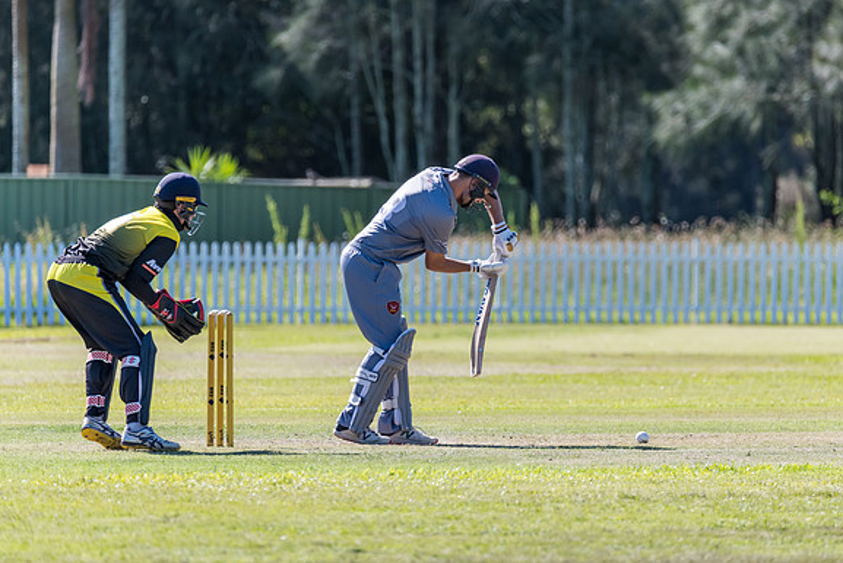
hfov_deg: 4.1
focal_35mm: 498
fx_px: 11664
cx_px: 455
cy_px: 260
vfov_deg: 2.8
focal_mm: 460
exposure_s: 1/2000
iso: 900
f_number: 6.3
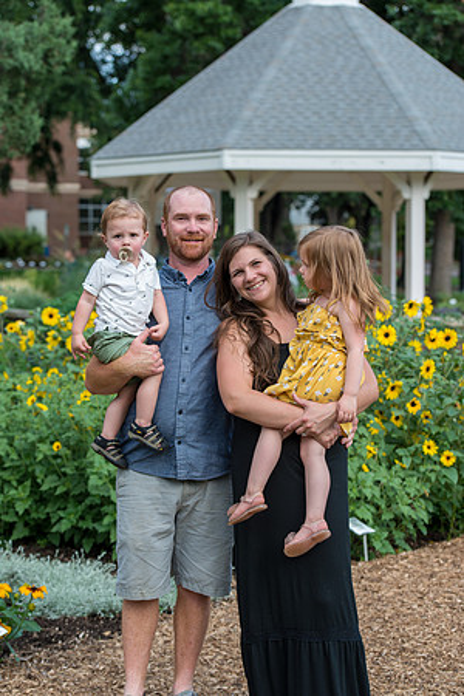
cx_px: 232
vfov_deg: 23.6
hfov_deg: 15.9
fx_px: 1663
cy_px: 348
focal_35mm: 86
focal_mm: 86
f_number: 5
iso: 250
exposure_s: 1/320
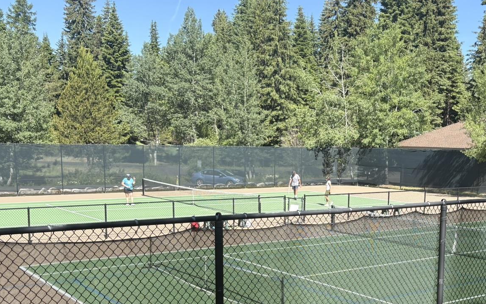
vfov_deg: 25.9
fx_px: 649
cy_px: 245
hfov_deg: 40.5
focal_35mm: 49
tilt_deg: -9.0
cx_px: 325
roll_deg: -0.1
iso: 50
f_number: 1.6
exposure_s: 1/1217
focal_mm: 5.96
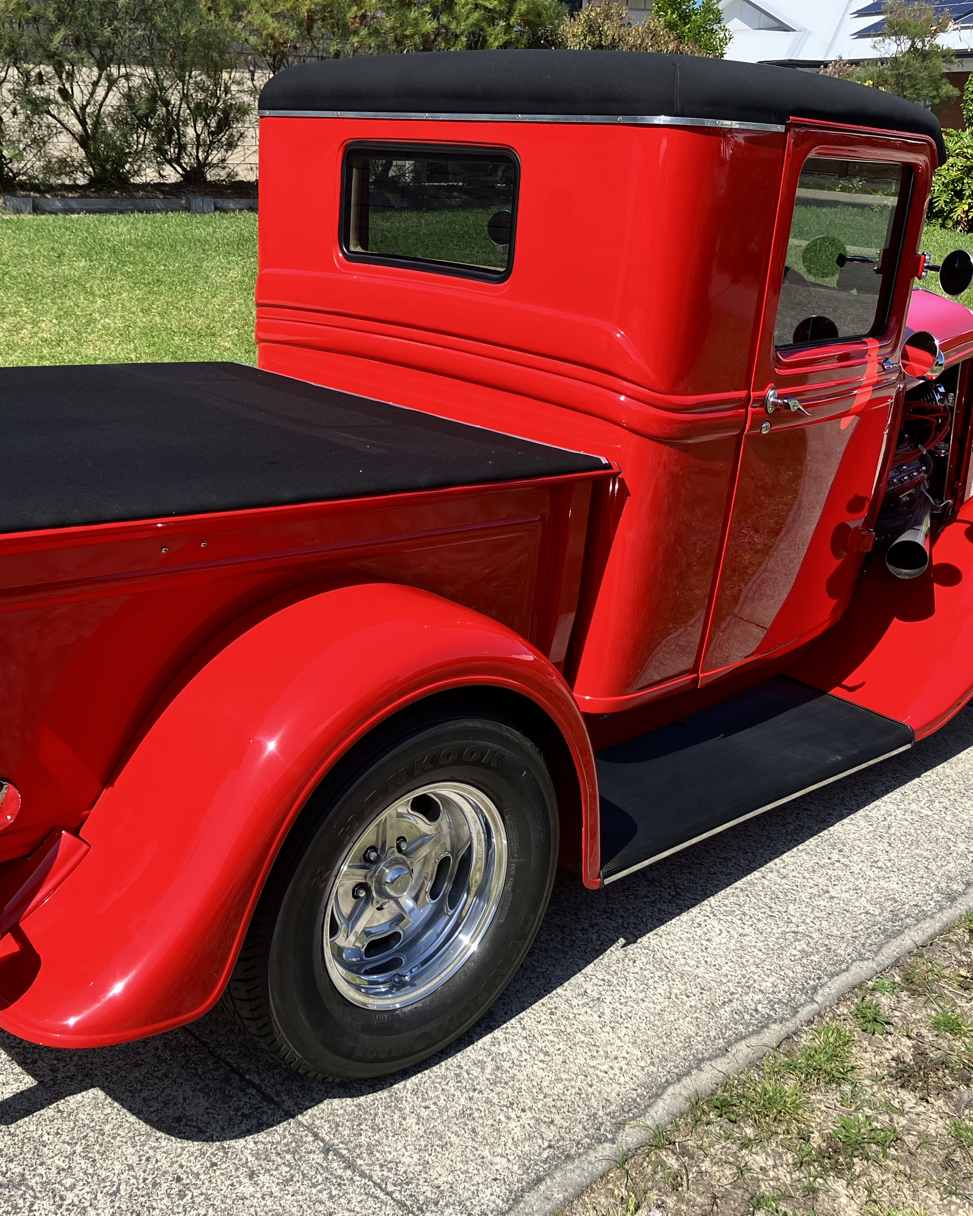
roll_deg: -2.2
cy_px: 617
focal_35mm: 37
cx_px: 416
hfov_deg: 40.0
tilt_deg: -19.4
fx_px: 1332
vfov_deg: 49.1
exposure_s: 1/1033
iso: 32
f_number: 1.8
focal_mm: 3.99
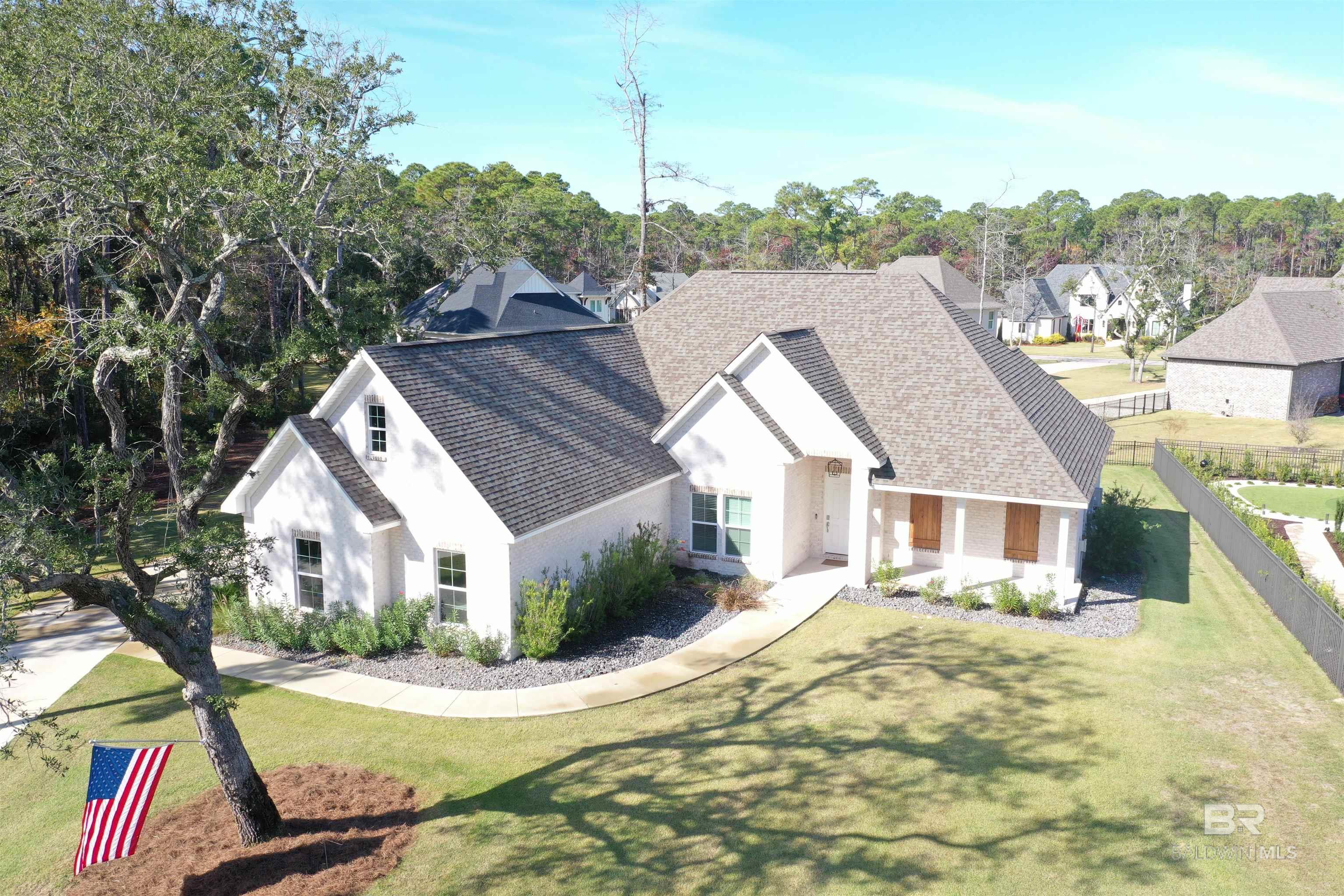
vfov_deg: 46.4
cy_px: 448
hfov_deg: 65.5
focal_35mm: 28
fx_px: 1045
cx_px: 672
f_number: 5
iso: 100
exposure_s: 1/240
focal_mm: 10.26
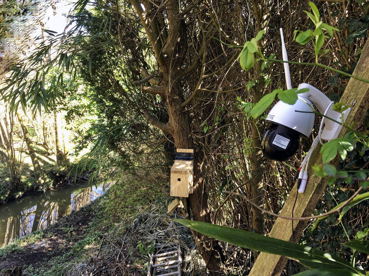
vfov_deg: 48.2
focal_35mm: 29
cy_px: 138
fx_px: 309
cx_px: 184
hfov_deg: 61.7
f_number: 2.2
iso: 25
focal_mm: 4.15
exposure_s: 1/50
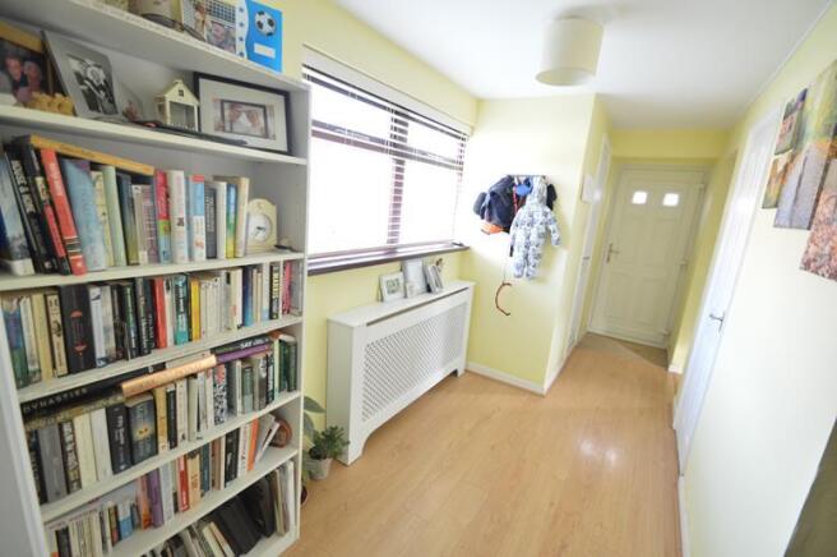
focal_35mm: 15
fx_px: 348
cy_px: 278
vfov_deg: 77.2
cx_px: 418
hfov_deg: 100.4
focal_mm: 10
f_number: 3.5
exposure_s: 1/15
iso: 320
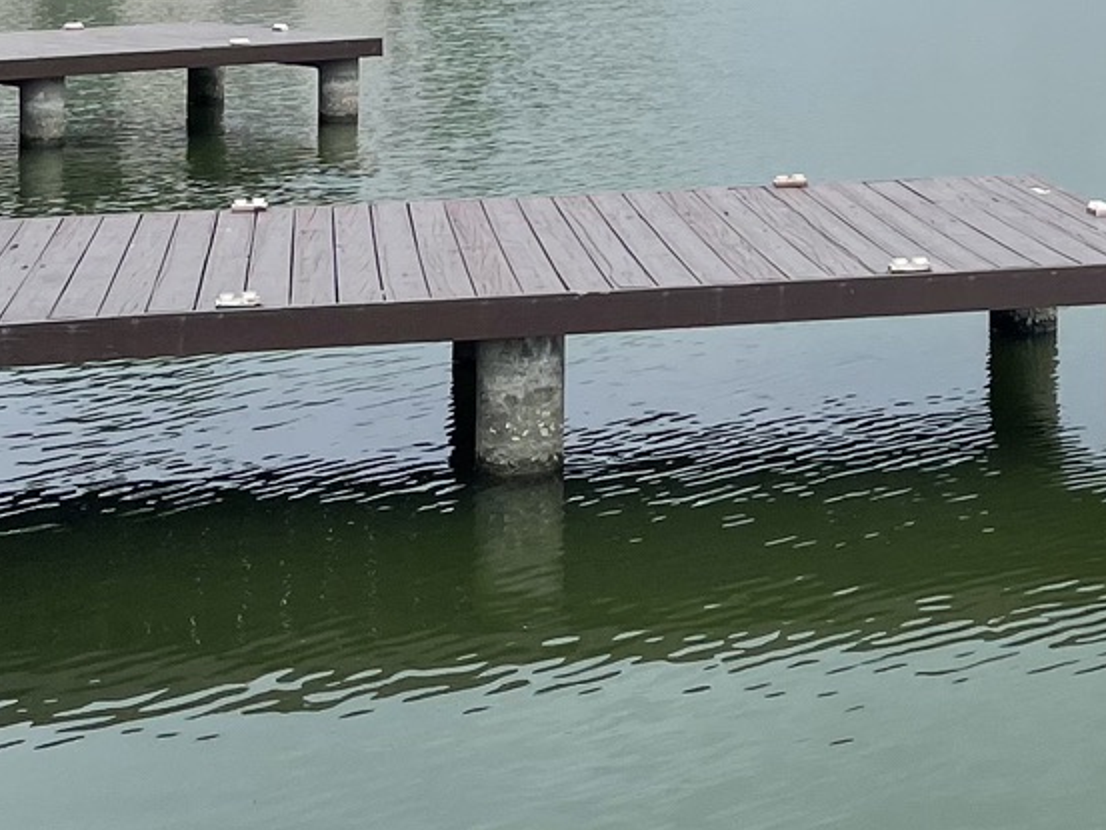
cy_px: -356
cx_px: 1256
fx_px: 3004
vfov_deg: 14.8
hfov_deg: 19.8
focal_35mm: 94
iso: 32
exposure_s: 1/1475
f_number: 1.6
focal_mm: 5.1
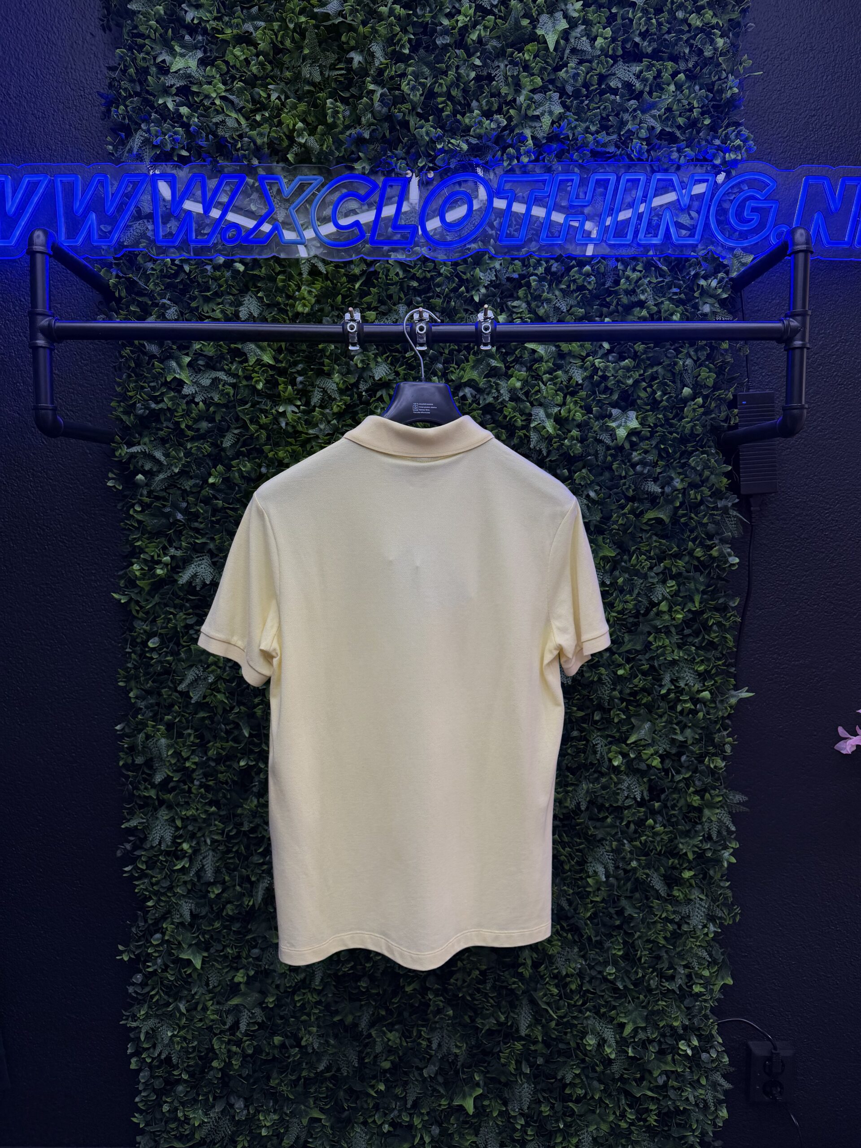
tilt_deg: -4.5
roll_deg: -1.3
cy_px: 574
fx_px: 796
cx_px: 430
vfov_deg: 71.6
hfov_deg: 56.8
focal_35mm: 24
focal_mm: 6.76
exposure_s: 1/252
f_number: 1.78
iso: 100
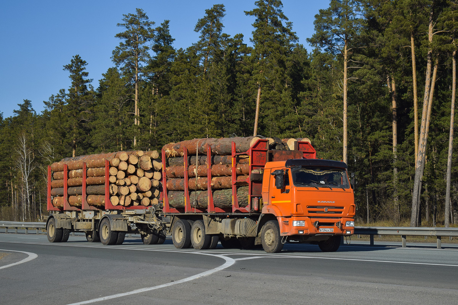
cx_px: 229
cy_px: 152
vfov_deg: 16.6
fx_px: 1050
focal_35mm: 82
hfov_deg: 24.6
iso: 200
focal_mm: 55
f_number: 7.1
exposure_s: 1/1600
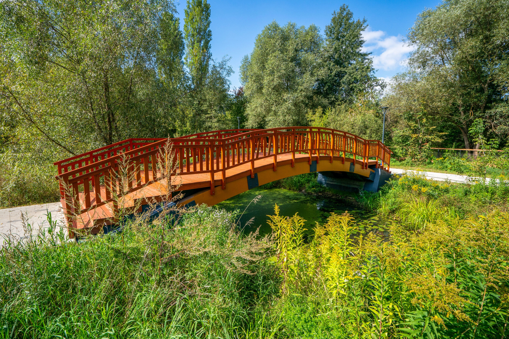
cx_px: 254
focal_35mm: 16
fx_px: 226
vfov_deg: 73.8
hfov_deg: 96.7
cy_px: 170
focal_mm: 16
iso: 640
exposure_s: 1/800
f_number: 8
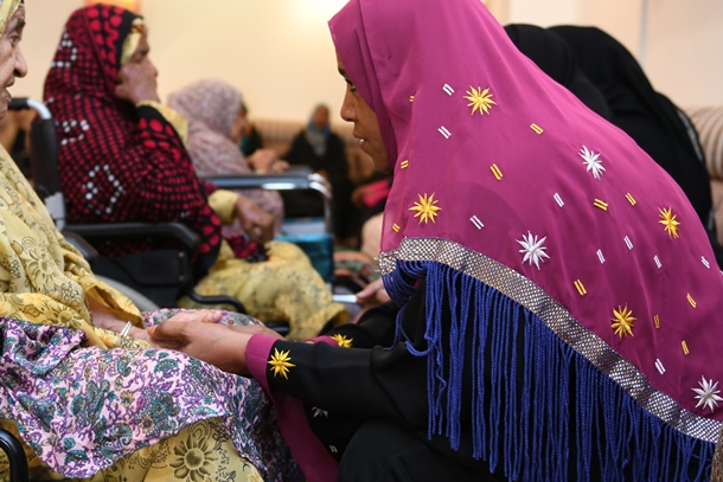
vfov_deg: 25.8
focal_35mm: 52
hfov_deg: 38.0
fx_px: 1045
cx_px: 277
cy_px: 155
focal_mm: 31
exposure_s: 1/125
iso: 500
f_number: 2.8
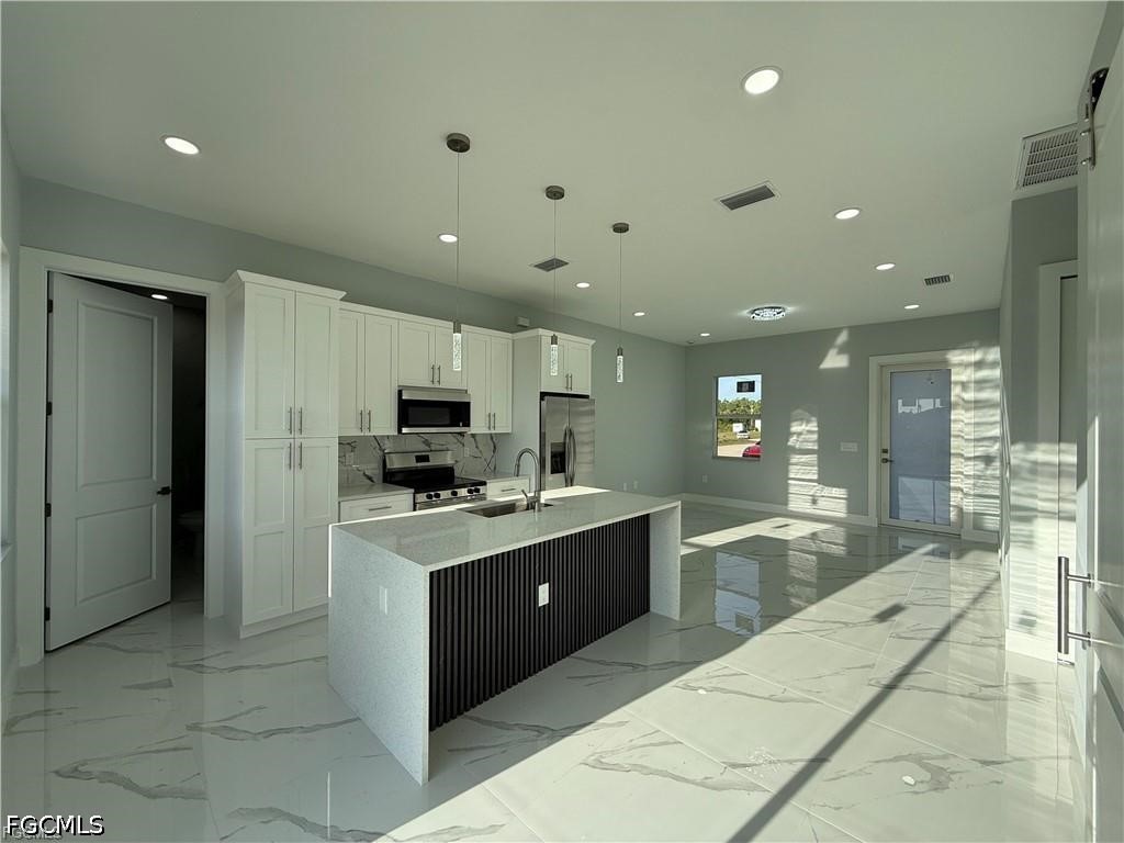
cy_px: 422
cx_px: 562
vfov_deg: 85.7
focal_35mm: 14
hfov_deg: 102.1
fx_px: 455
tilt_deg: +0.1
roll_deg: -0.4
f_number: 2.2
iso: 50
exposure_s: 1/393
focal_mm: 2.22
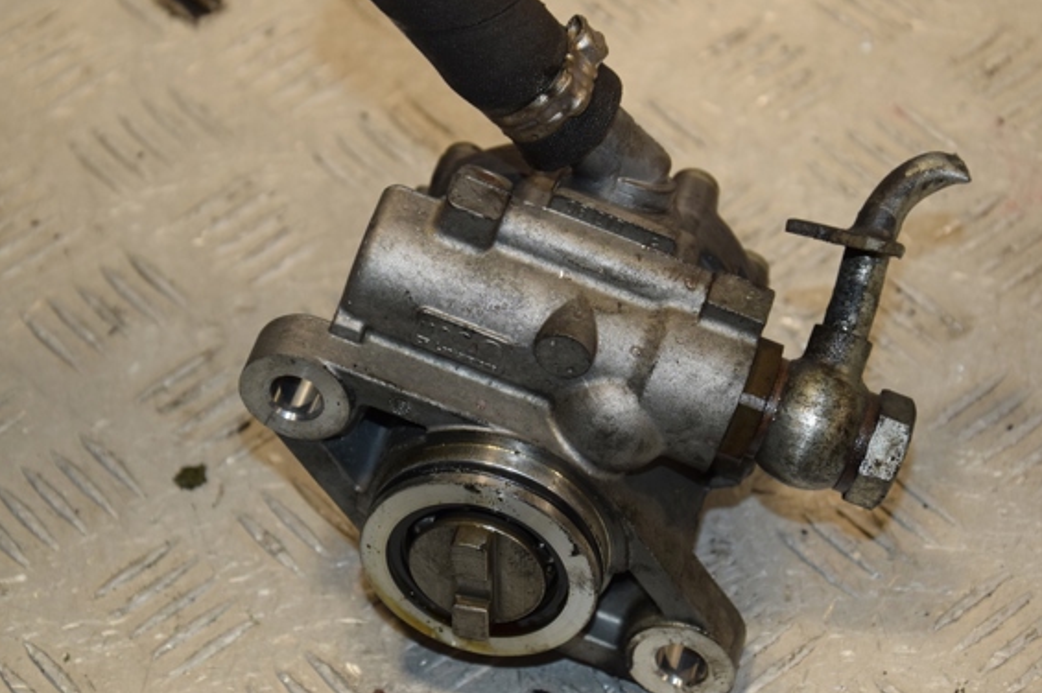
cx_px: 529
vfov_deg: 11.5
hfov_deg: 17.2
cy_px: 352
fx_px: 3442
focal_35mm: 119
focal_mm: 70
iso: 800
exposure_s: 1/200
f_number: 6.3
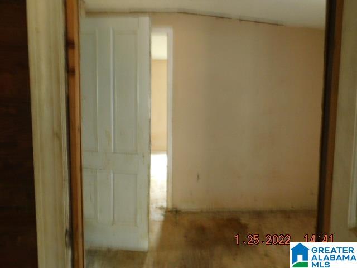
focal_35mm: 30
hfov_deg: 60.0
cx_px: 178
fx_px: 309
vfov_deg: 46.8
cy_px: 134
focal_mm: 5.3
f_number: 3.2
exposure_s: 1/8
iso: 450
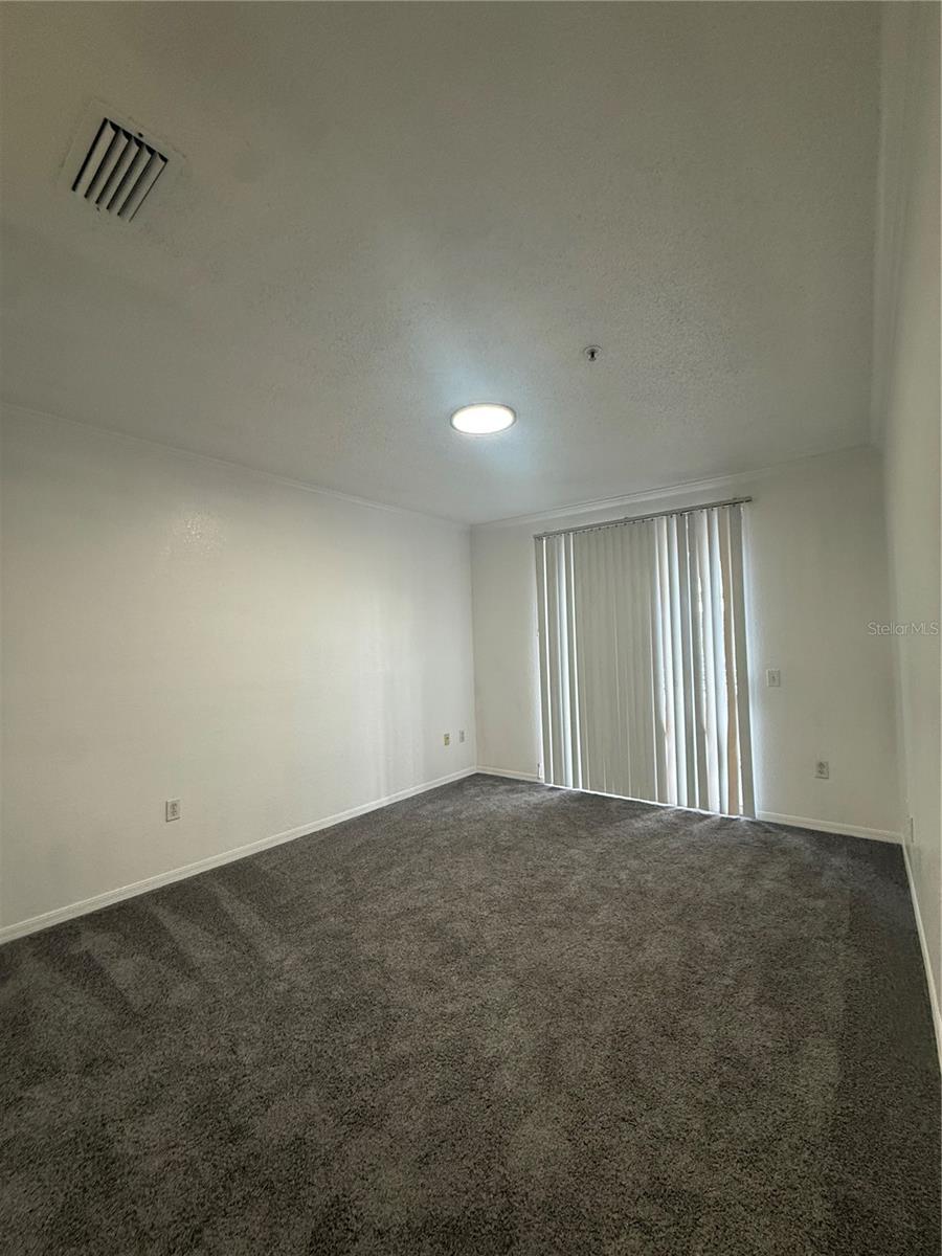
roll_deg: +1.3
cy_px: 628
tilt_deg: +3.0
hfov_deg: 85.7
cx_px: 471
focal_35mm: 14
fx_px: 508
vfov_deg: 102.1
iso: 320
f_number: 2.2
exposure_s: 1/120
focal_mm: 2.22
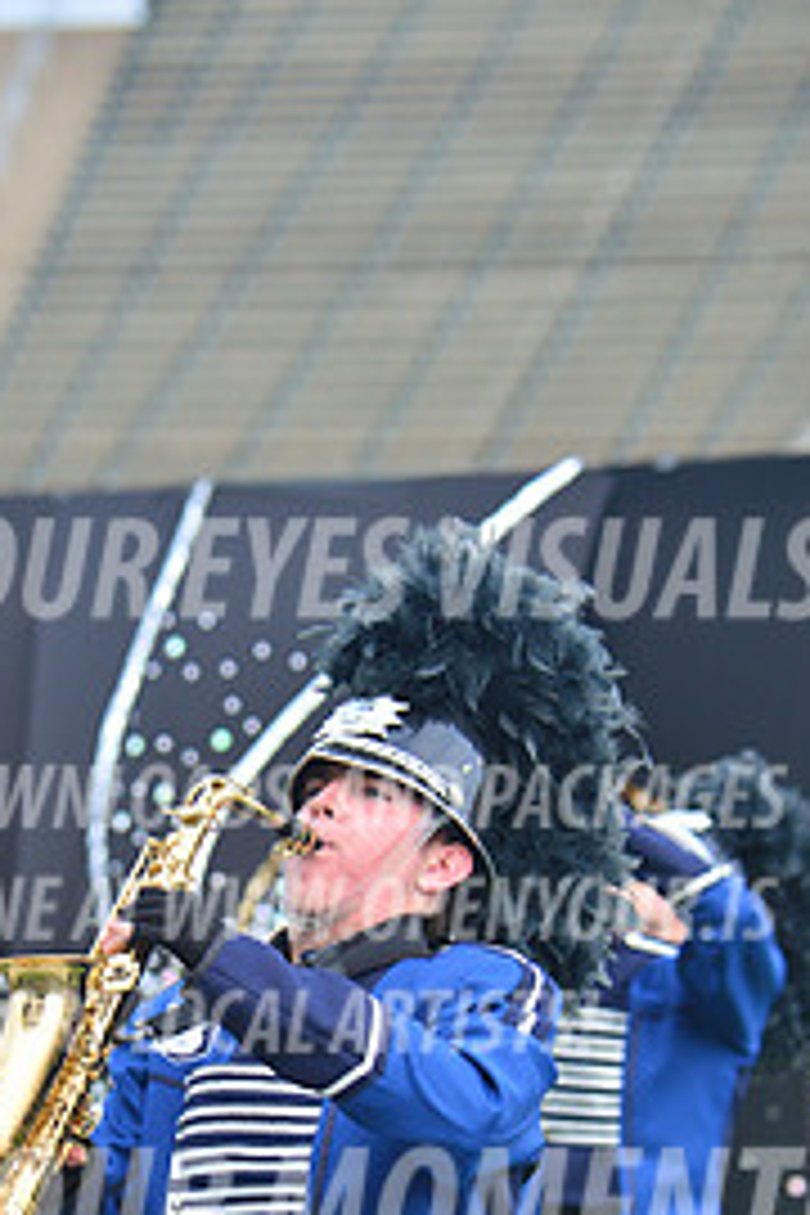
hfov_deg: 5.3
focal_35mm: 258
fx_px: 8707
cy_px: 900
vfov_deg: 8.0
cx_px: 214
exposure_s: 1/500
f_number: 5.6
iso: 200
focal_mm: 155
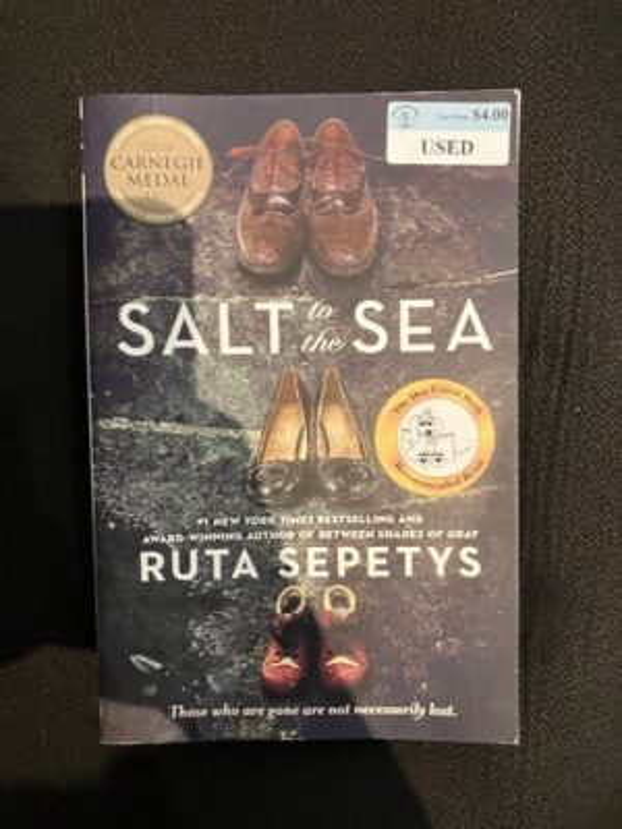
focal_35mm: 28
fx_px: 671
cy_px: 414
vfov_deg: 63.4
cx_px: 311
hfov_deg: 49.7
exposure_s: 1/30
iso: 640
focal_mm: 3.99
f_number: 1.8
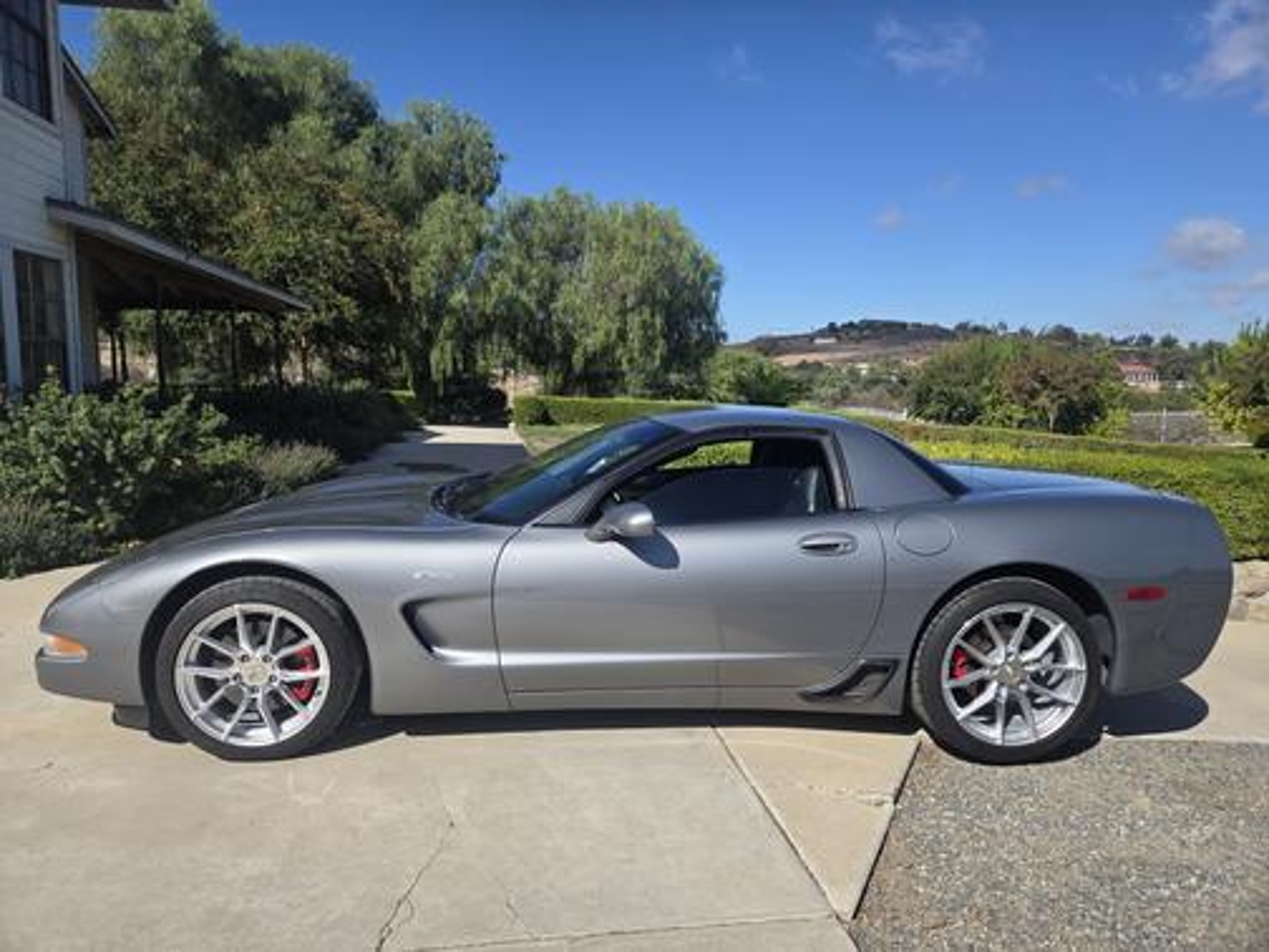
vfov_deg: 58.9
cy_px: 476
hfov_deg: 73.9
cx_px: 634
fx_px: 843
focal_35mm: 23
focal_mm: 5.4
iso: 80
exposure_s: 1/6034
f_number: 1.8
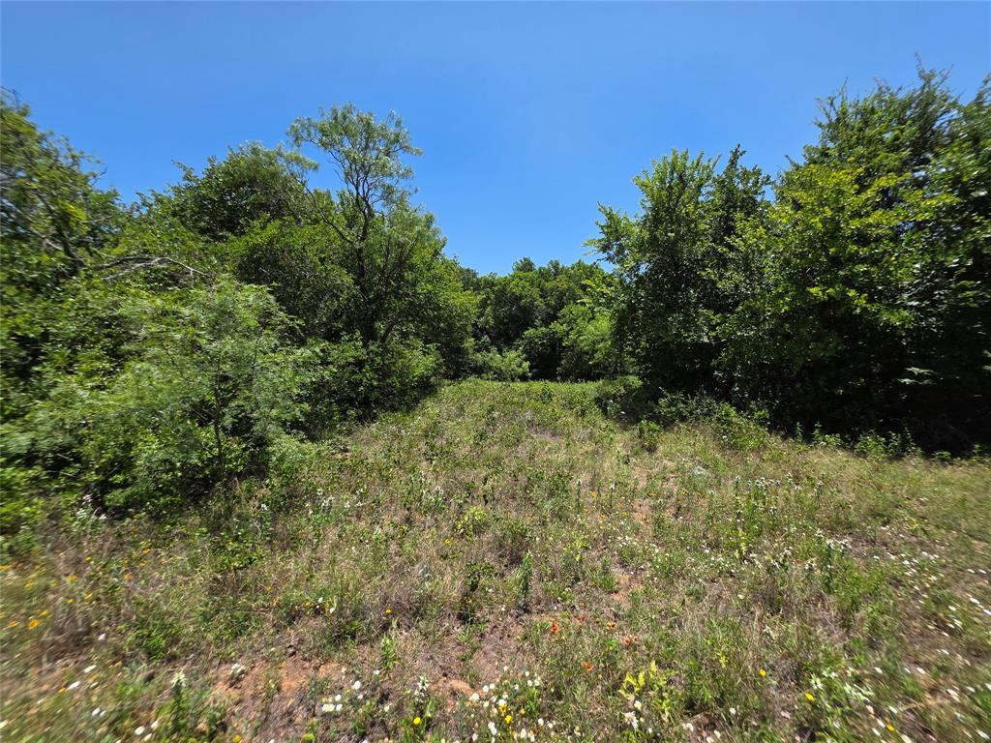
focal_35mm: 13
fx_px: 372
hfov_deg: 106.2
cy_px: 372
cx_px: 496
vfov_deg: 89.9
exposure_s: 1/799
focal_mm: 2.2
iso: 20
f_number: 1.9
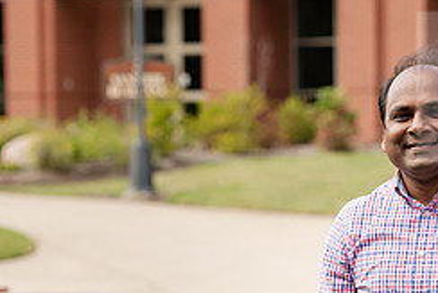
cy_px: 229
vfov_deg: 5.7
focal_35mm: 242
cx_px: 363
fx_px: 2946
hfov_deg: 8.5
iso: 200
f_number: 4.5
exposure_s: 1/400
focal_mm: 102
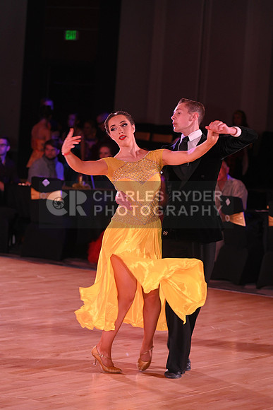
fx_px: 1478
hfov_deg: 10.6
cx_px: 136
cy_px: 205
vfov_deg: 15.8
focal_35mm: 130
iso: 2000
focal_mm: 130
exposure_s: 1/200
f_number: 5
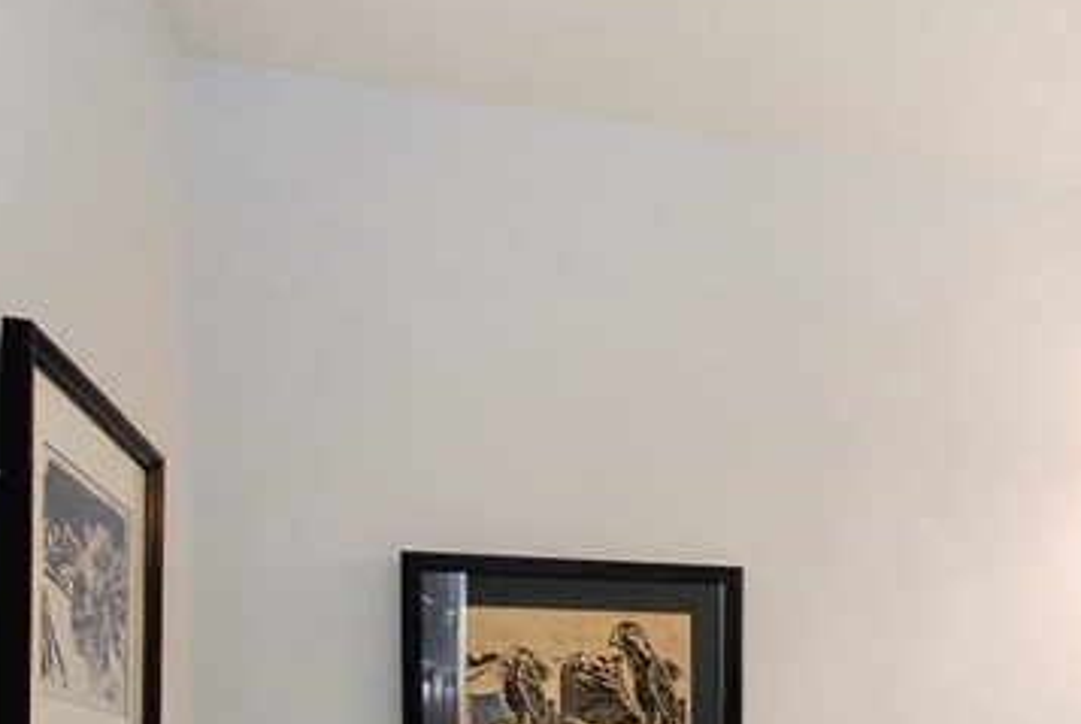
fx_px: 1293
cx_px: 1017
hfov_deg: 41.0
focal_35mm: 43
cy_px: 951
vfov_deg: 26.4
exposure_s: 1/60
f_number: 5.6
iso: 400
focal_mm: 10
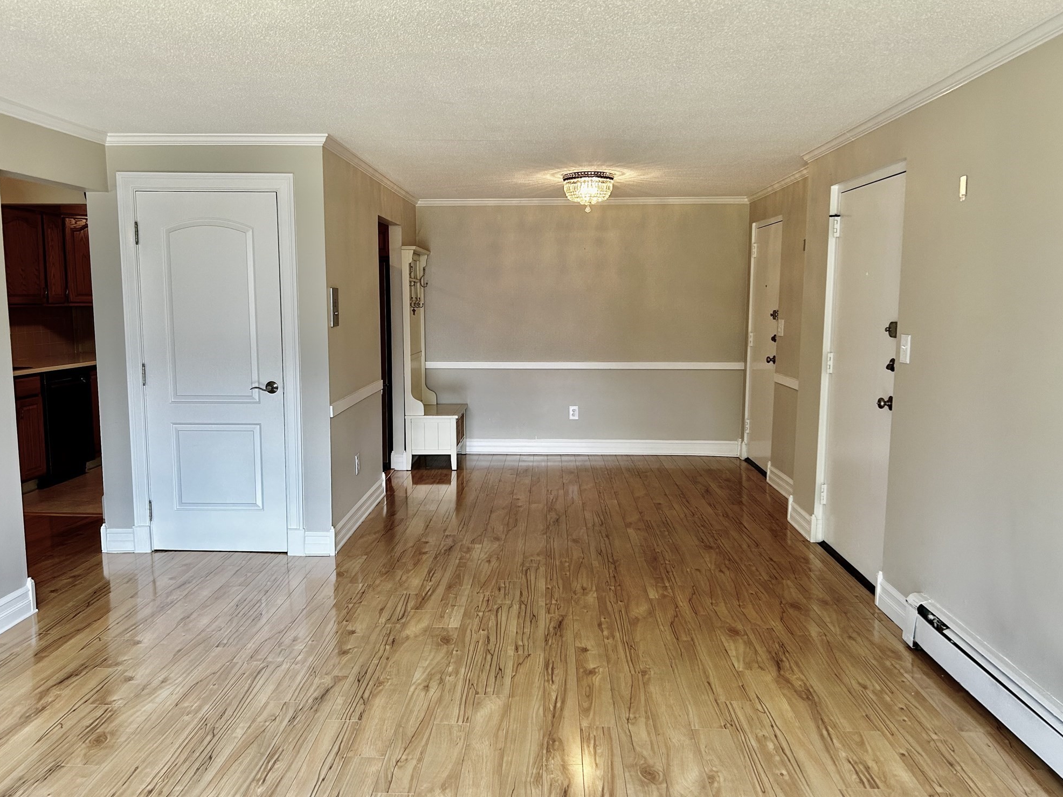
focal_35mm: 27
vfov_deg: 51.4
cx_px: 519
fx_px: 829
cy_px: 401
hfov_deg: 65.3
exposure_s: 1/120
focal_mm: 5.7
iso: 100
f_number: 1.5
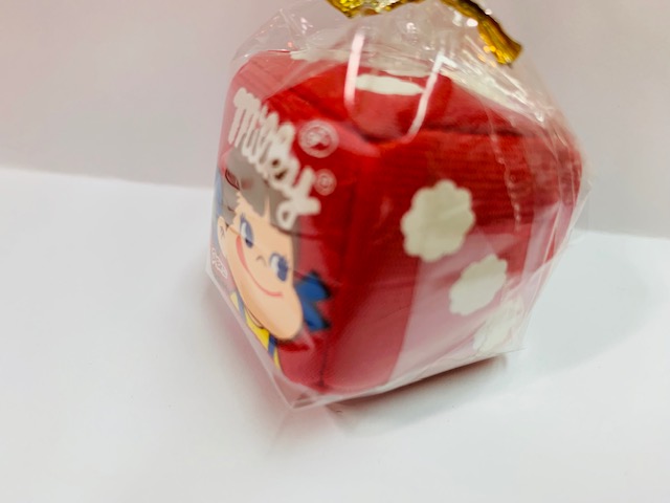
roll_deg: +3.1
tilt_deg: -37.4
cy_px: 252
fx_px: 503
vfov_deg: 53.1
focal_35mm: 26
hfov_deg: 67.3
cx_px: 335
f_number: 1.8
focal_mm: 4.25
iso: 50
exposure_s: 1/50
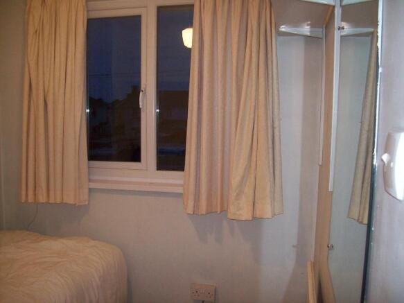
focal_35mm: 36
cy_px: 152
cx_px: 202
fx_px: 420
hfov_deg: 51.4
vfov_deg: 39.6
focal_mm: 6
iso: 200
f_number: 2.7
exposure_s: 1/64
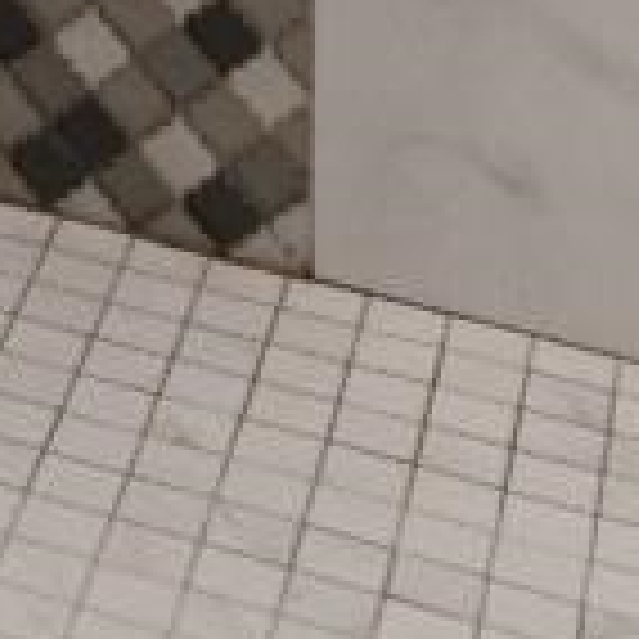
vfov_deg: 8.9
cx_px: -1152
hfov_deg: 9.8
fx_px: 3028
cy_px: -1512
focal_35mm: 145
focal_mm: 10
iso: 100
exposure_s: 1/15
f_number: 4.5
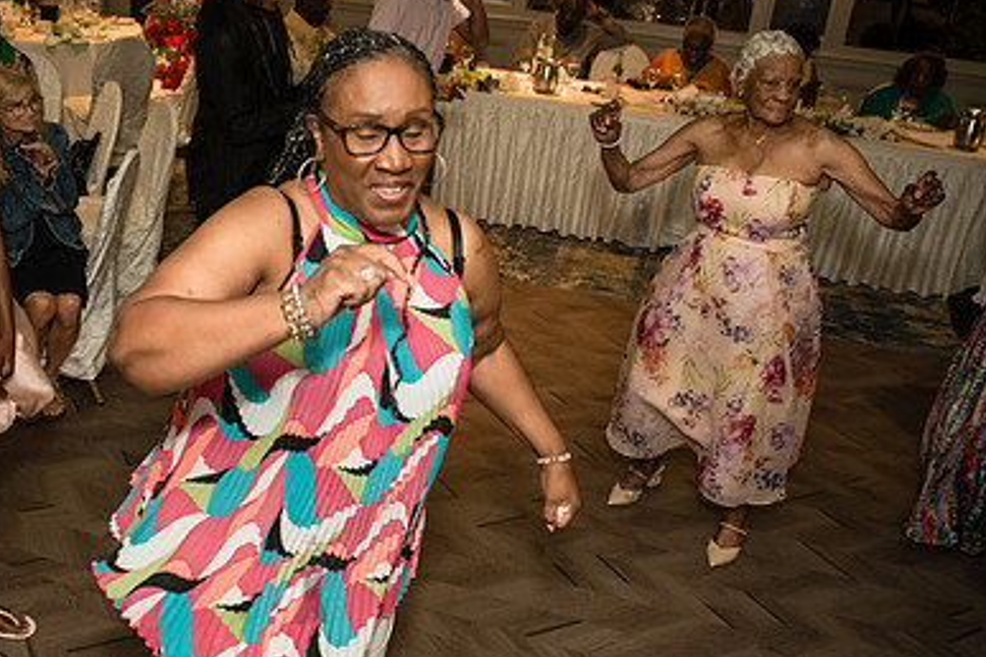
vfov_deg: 36.9
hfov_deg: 51.9
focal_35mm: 36
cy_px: 332
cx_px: 311
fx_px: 986
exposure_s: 1/160
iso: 1600
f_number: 3.5
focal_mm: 24
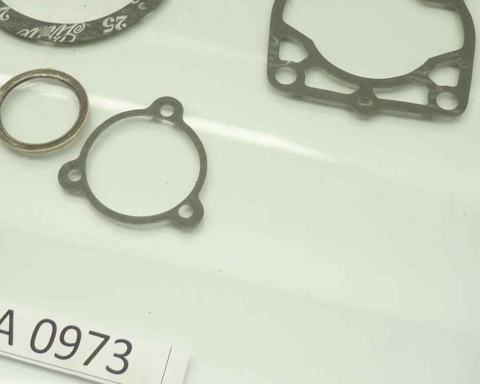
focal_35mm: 58
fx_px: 824
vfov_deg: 25.9
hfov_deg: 32.4
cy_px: 91
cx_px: 213
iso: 80
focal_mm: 4.1
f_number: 3.3
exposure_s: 1/20
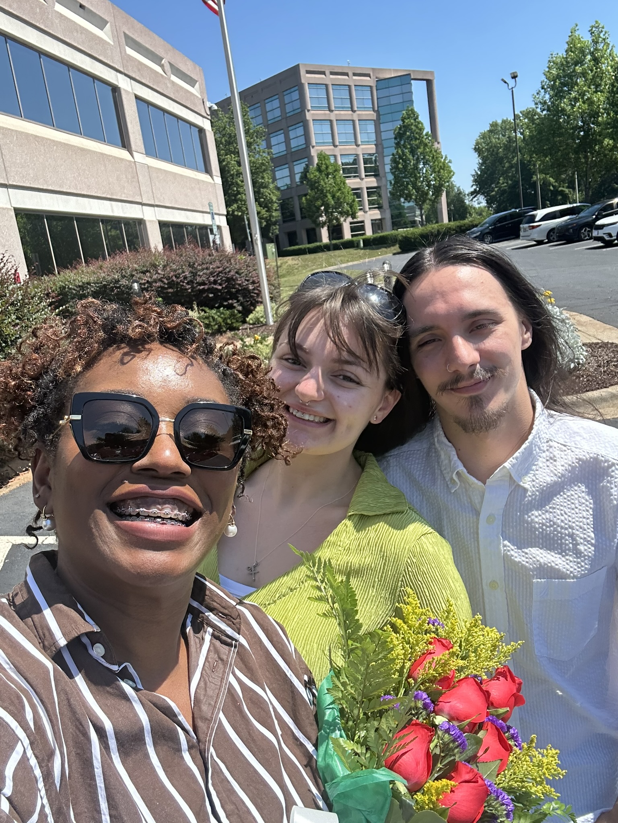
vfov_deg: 60.0
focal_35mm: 30
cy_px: 412
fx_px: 714
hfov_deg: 46.8
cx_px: 309
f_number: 1.9
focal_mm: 2.69
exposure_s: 1/594
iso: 25
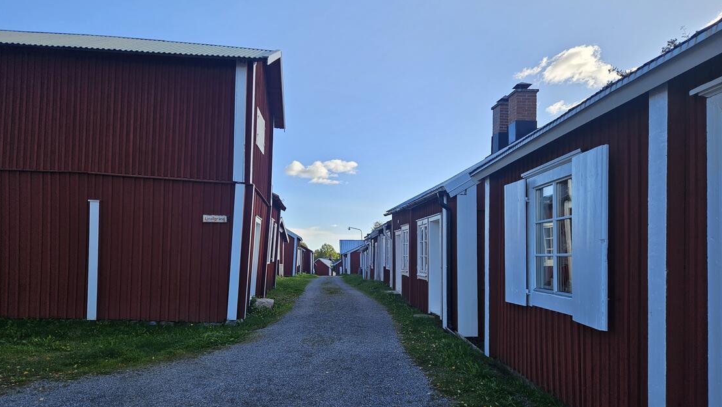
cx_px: 361
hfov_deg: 71.9
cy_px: 238
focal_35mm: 26
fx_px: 498
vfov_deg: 44.2
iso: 25
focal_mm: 5.4
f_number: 1.8
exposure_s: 1/876
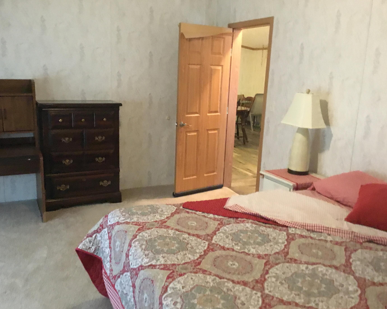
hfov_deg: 54.2
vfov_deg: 44.5
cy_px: 153
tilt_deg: -12.0
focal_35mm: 33
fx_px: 378
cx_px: 179
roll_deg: -1.5
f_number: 2.4
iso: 320
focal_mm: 3.3
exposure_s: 1/15
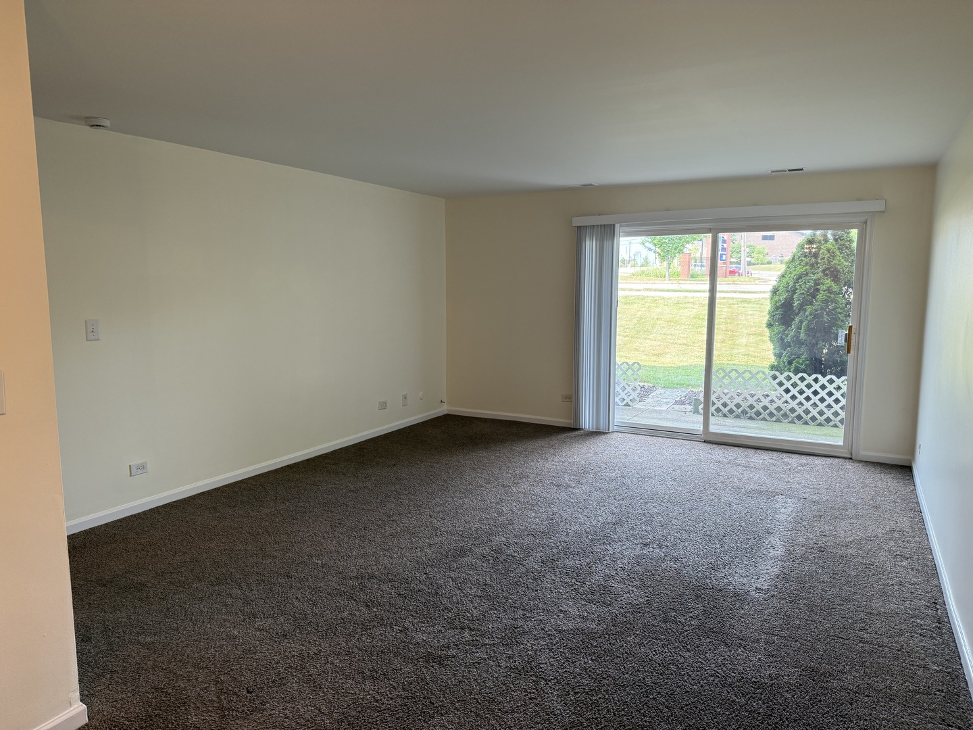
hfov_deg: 71.6
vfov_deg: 56.8
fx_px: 675
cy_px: 365
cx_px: 486
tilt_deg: -7.2
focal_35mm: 24
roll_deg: +0.0
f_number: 1.78
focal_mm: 6.76
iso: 200
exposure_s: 1/138
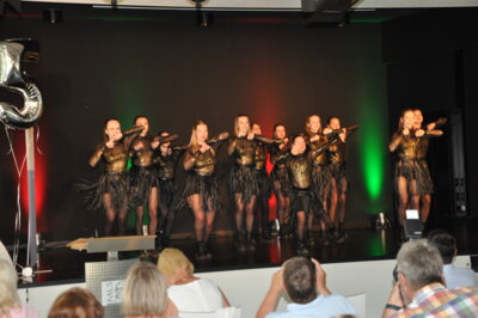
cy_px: 159
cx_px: 239
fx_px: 995
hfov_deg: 27.0
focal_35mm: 75
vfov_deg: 18.2
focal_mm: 50
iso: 800
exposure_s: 1/60
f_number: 5
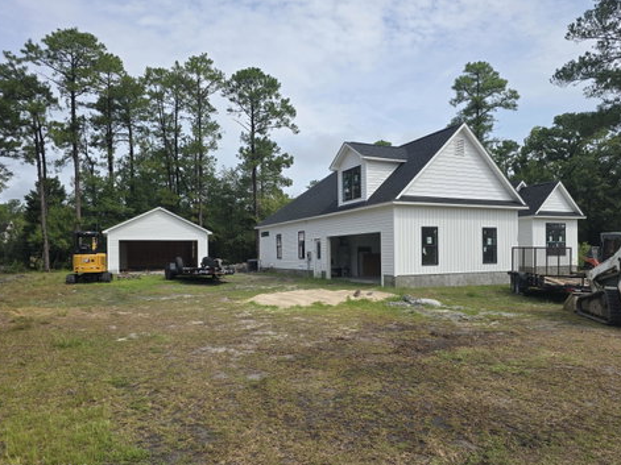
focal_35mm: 25
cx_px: 319
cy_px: 241
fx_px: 448
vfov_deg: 54.8
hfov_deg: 69.4
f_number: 1.7
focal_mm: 6.3
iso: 12
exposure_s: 1/864
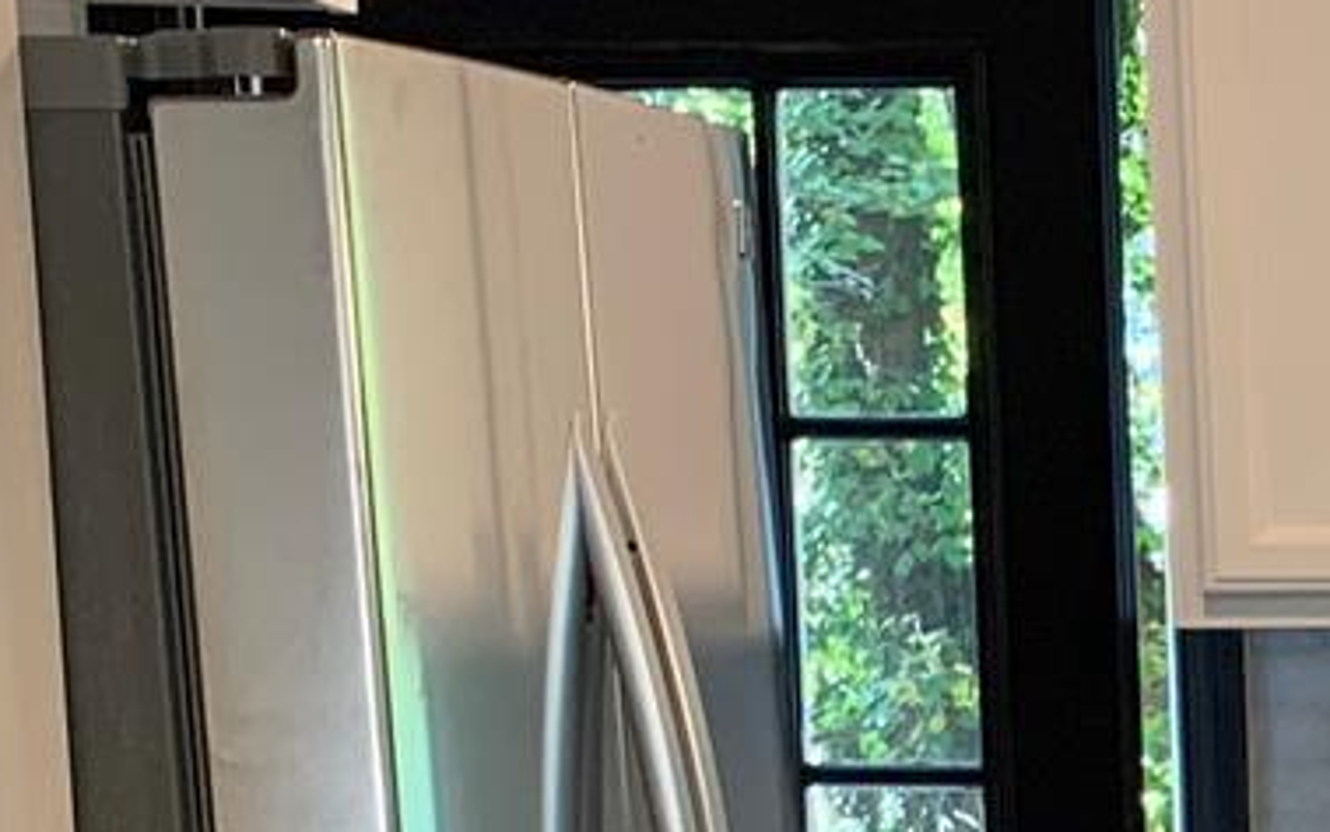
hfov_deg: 12.3
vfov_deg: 8.6
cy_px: 1236
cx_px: 2709
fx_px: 5402
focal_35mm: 149
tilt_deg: -8.9
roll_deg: +0.2
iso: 64
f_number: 1.8
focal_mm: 4.25
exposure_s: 1/60
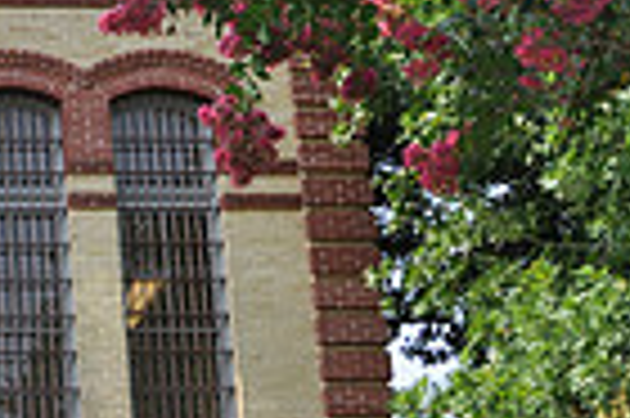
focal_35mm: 112
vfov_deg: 12.2
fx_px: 1958
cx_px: -270
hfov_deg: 16.8
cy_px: 330
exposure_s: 1/200
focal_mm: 18
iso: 200
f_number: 7.1
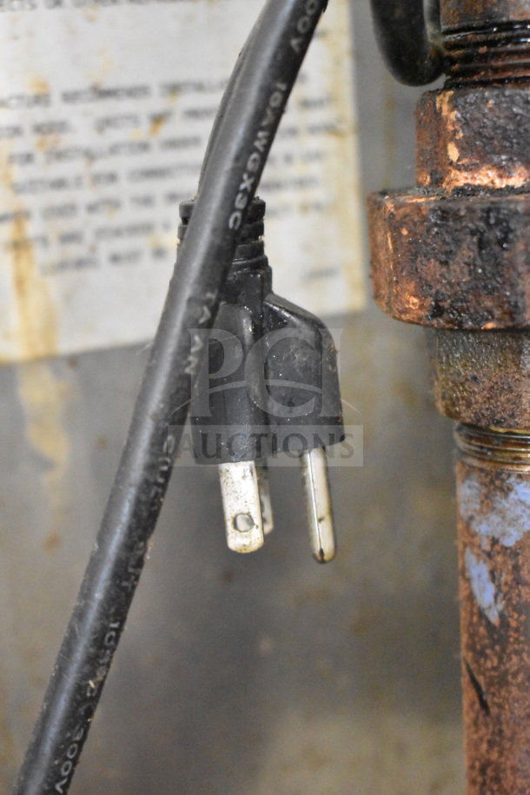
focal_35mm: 60
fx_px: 1325
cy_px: 398
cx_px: 265
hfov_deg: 22.6
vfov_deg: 33.4
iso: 14400
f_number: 5
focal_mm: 40
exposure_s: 1/60
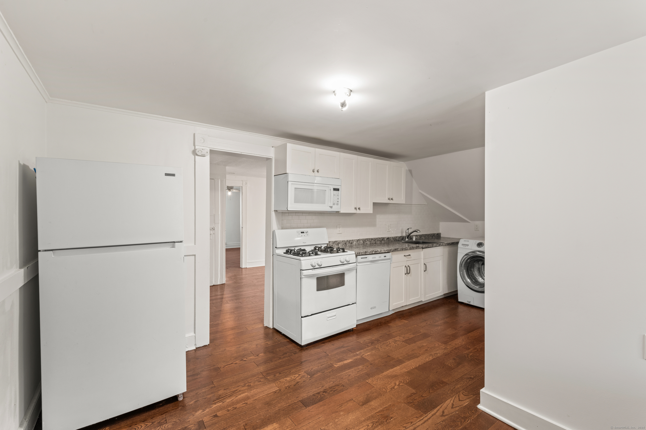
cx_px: 323
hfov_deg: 96.7
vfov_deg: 73.7
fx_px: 287
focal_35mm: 16
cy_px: 215
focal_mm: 16
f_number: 11
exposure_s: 1.3
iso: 250
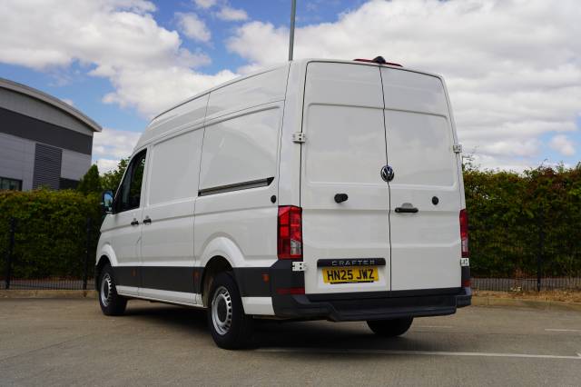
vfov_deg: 28.3
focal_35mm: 48
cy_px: 194
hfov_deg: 41.4
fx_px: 768
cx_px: 290
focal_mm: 47.6
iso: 100
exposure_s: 1/250
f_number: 5
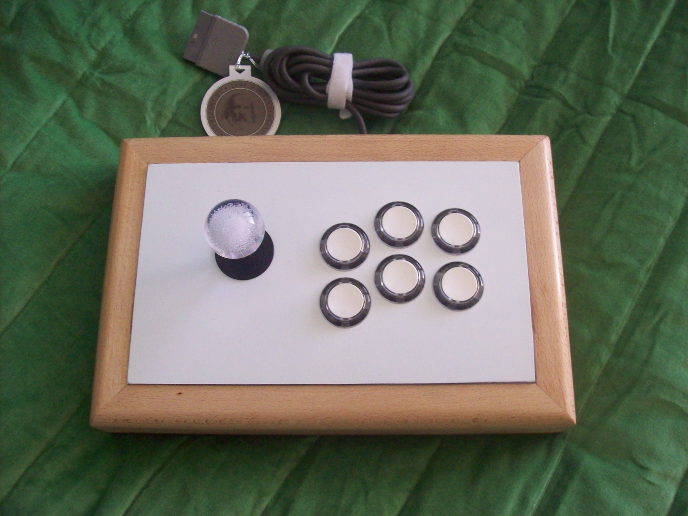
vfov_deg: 39.7
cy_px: 258
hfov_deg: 51.4
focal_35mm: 36
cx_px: 344
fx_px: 716
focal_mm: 6
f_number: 2.7
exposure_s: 1/8
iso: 200
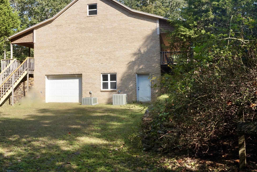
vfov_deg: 34.8
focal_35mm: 38
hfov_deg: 50.4
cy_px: 61
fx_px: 271
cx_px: 105
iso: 100
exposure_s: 1/80
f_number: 11
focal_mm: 16
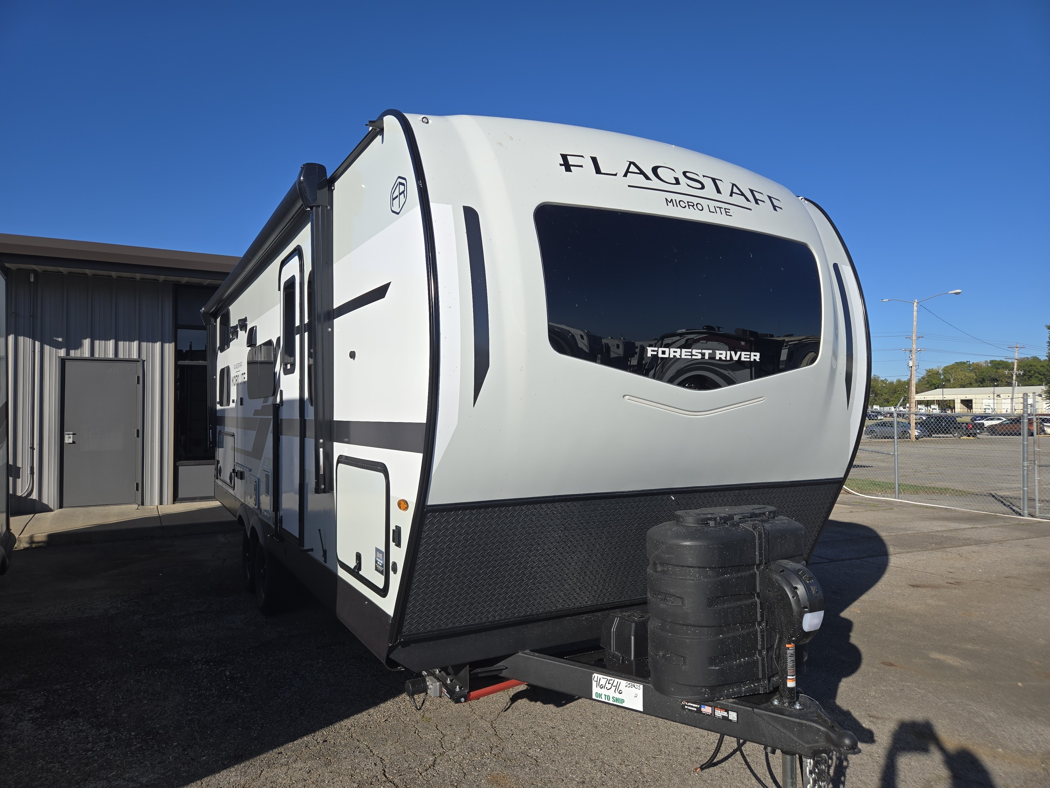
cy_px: 394
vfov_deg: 58.9
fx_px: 698
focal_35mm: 23
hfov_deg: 73.9
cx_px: 525
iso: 25
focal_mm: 5.4
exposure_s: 1/2308
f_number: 1.8
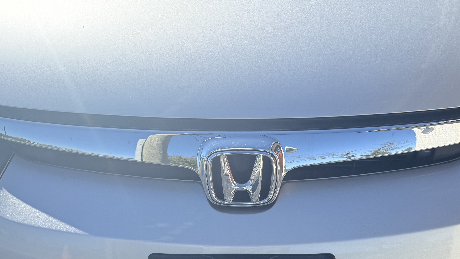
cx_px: 244
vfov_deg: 24.5
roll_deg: -0.6
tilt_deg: -43.2
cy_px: 295
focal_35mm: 45
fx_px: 549
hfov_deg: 45.4
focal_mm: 6.76
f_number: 1.78
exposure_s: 1/3584
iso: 100
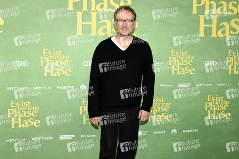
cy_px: 80
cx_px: 120
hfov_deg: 54.5
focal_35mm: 35
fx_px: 232
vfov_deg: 37.8
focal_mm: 35
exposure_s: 1/125
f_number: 6.3
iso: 500
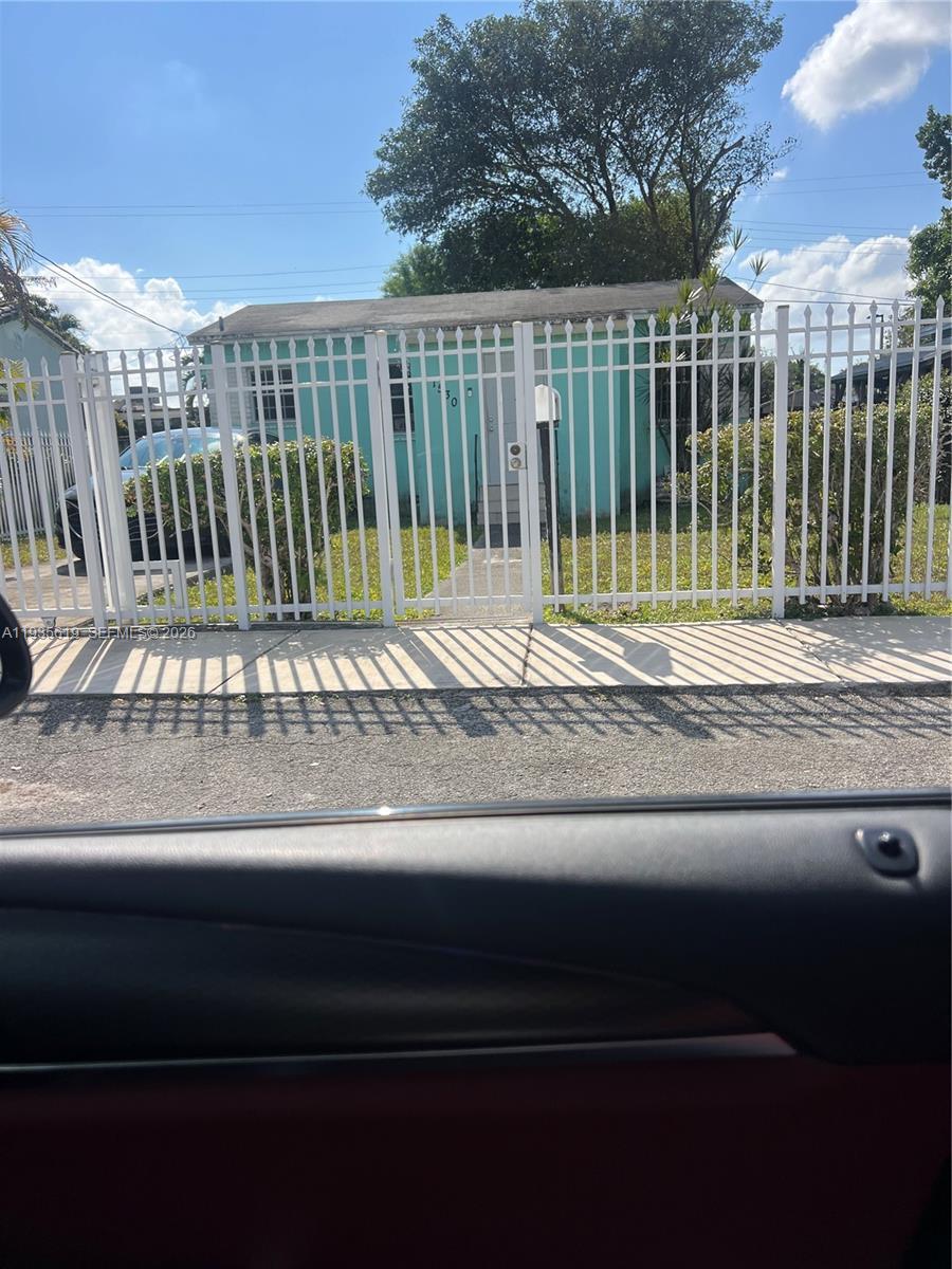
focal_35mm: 26
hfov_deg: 53.1
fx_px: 953
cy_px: 634
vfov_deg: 67.3
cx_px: 476
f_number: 1.5
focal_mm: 5.7
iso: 50
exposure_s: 1/4831
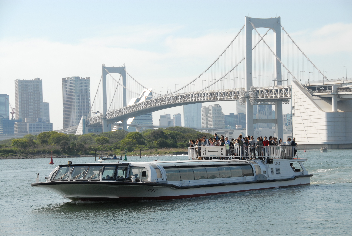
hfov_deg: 19.4
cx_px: 176
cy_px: 118
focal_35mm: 105
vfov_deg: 13.1
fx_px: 1028
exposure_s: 1/1250
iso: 400
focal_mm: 70
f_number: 7.1
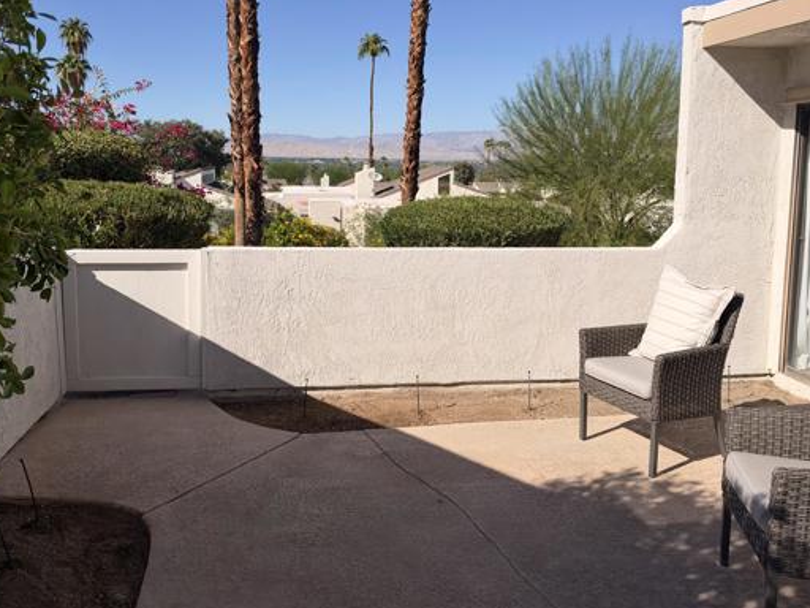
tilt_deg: -6.0
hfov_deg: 60.0
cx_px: 408
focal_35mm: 30
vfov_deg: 46.5
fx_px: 702
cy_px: 239
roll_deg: -0.6
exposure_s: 1/7874
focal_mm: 6.93
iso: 64
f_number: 1.8
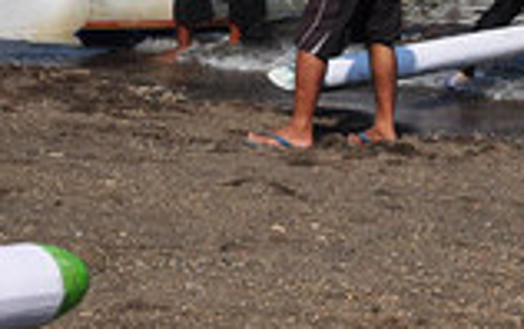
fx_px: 3315
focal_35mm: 232
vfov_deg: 5.7
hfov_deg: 8.7
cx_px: 882
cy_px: -27
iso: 200
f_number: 8
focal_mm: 32
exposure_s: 1/1250
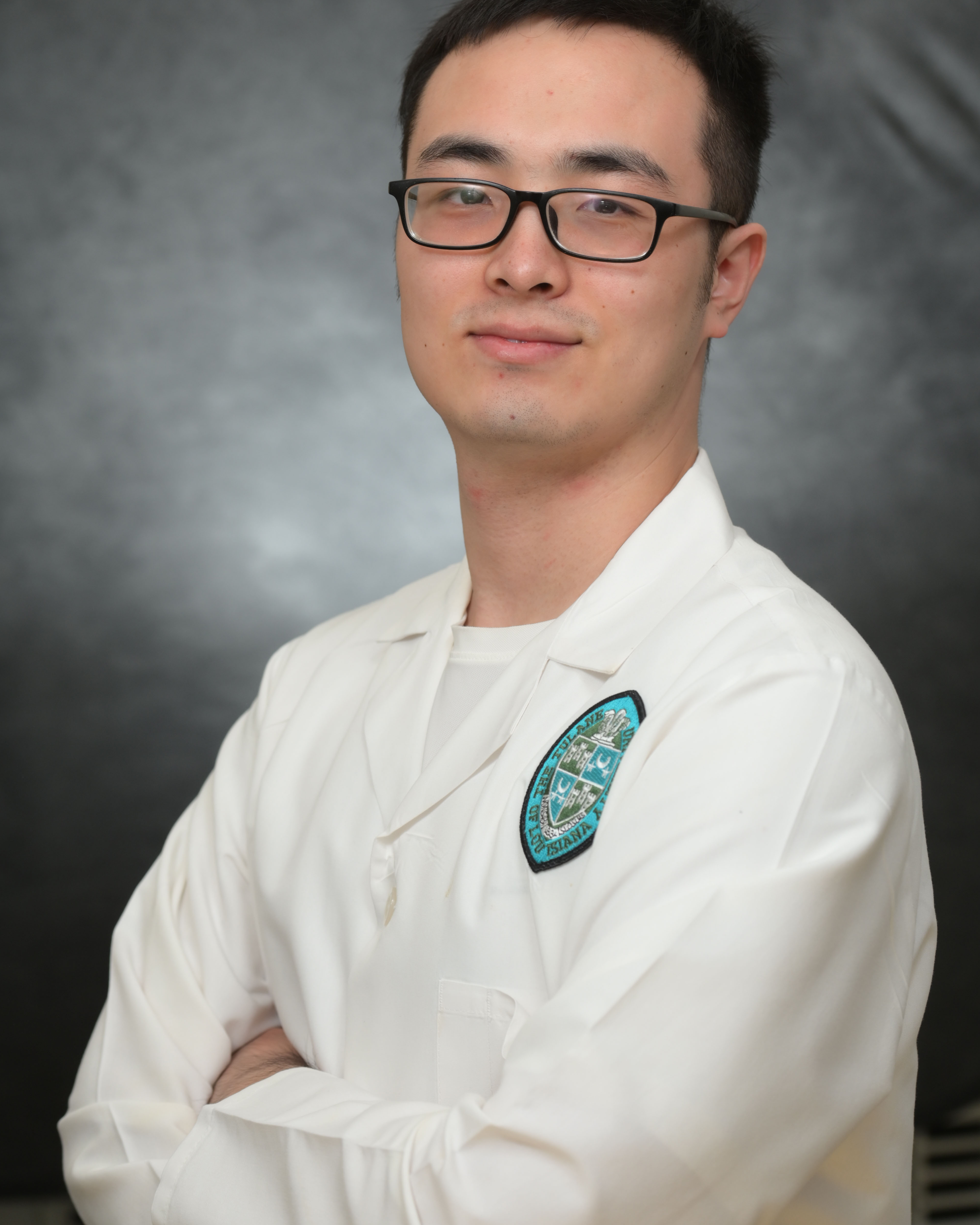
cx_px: 490
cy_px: 546
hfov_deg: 16.0
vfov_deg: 20.0
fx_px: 3481
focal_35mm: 96
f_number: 5
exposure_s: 1/160
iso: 320
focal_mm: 85
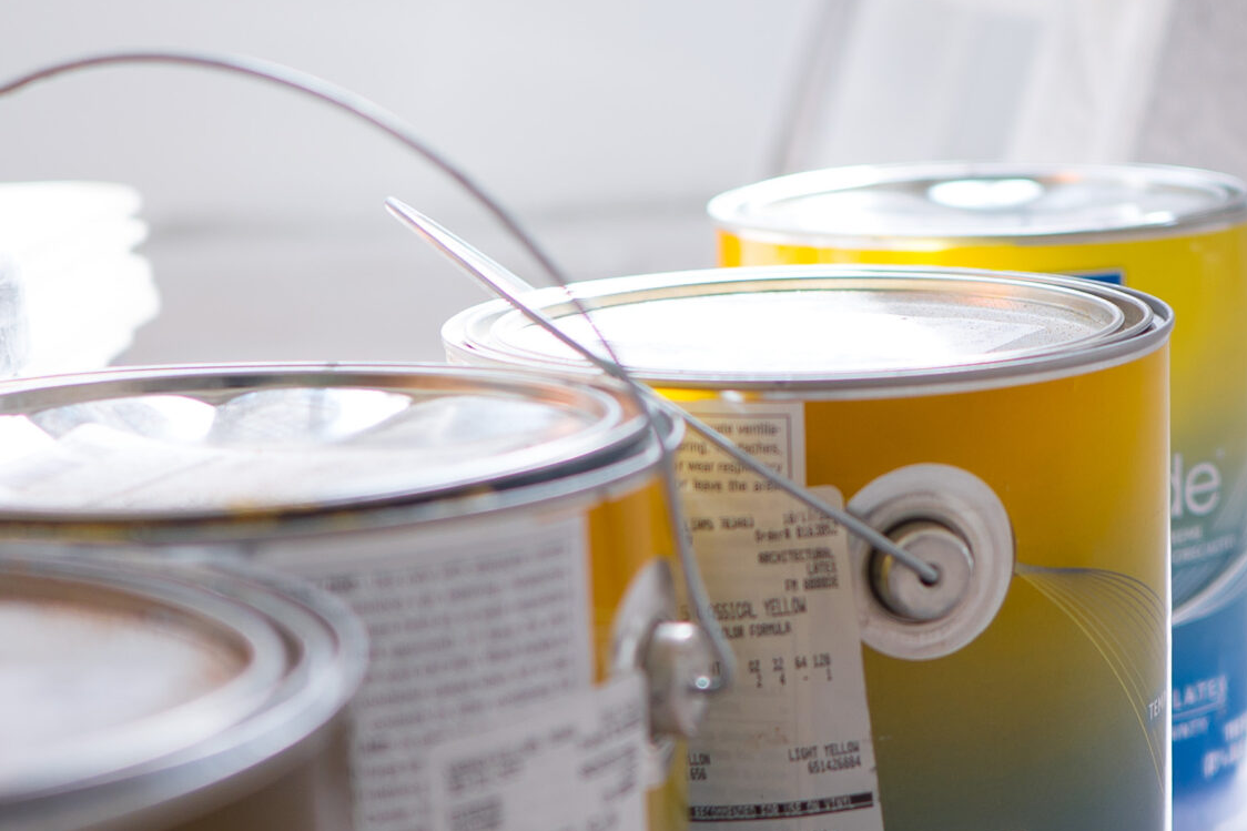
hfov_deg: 24.7
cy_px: 356
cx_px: 701
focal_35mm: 82
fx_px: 2840
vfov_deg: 16.6
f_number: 2
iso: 160
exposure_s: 1/320
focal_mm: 24
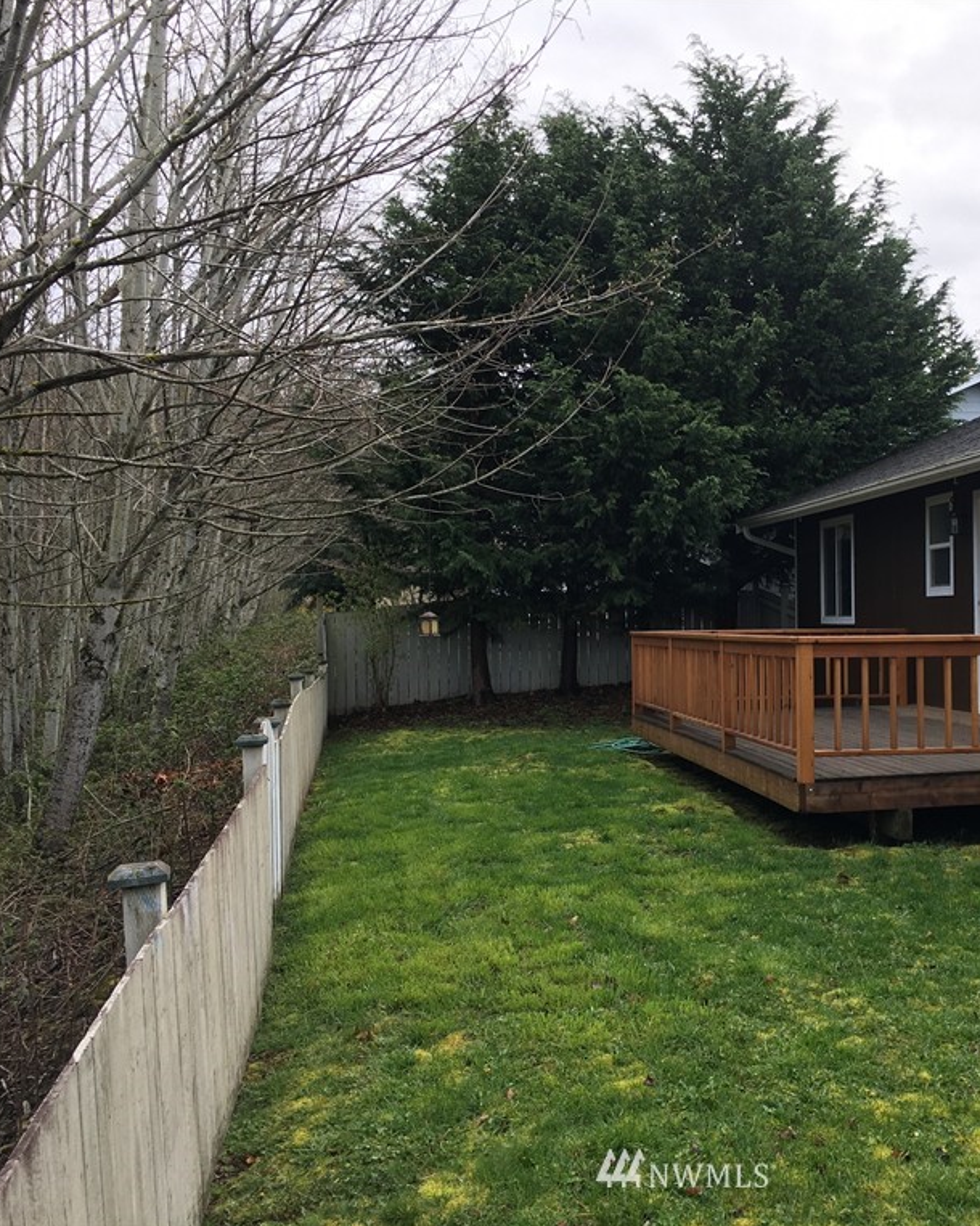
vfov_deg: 47.9
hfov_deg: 38.5
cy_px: 612
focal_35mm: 38
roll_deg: +0.2
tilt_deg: +0.4
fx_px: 1378
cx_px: 686
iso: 25
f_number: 2.2
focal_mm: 4.15
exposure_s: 1/167
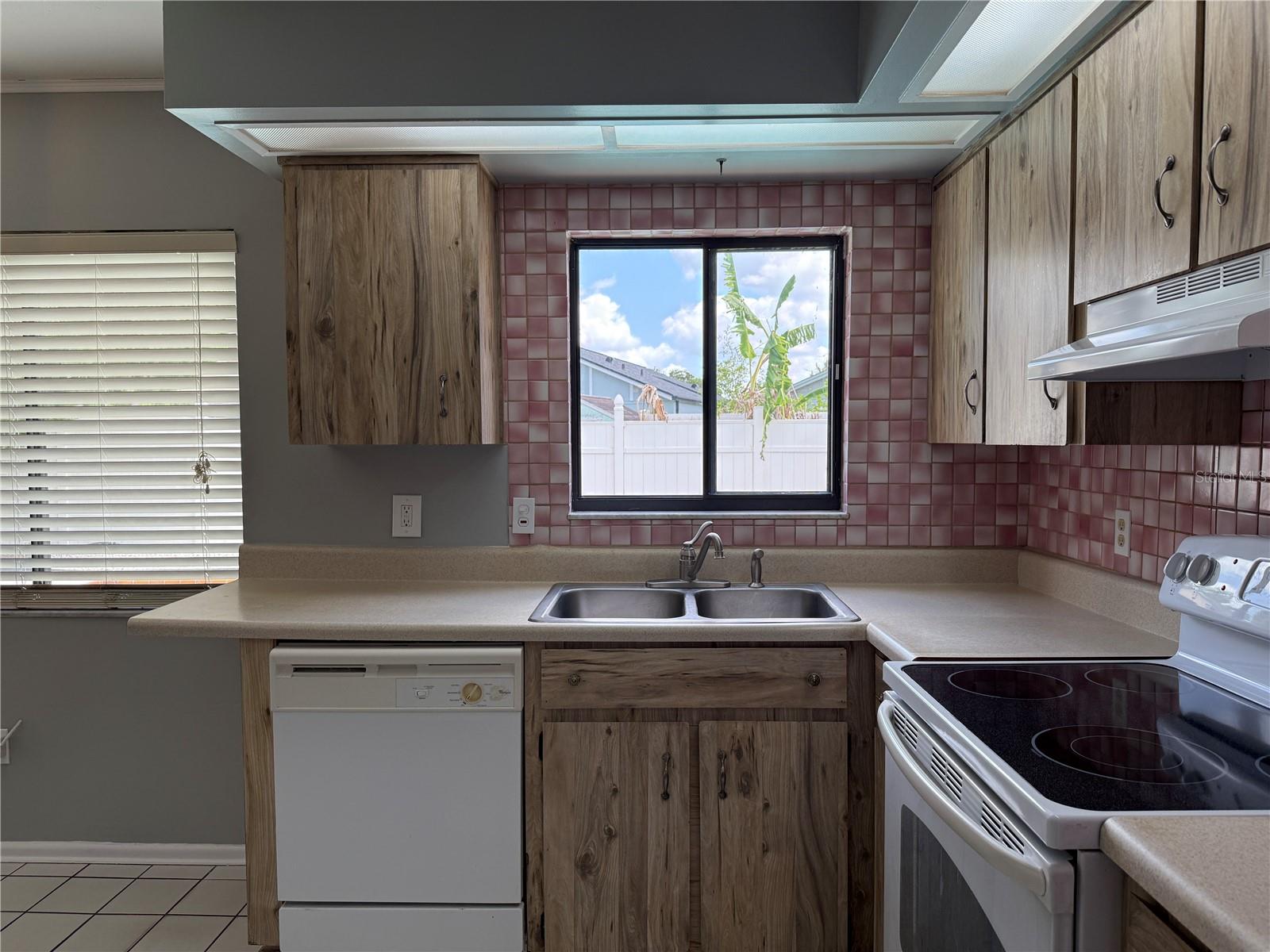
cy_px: 476
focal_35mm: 24
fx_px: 881
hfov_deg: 71.6
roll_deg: +0.0
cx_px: 635
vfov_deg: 56.8
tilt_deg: -2.3
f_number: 1.78
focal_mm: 6.76
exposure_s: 1/423
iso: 100
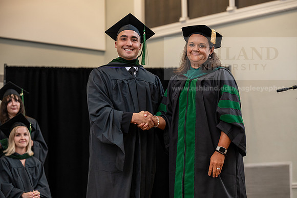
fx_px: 809
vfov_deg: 14.0
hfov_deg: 20.8
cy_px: 99
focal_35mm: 98
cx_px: 148
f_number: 3.5
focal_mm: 98
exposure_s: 1/200
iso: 1600
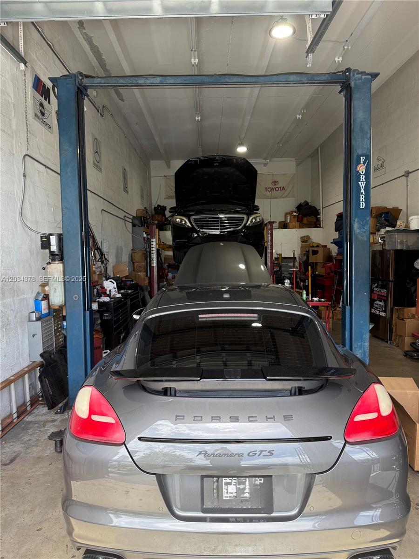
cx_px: 210
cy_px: 280
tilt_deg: -3.0
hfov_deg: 56.8
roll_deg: +0.5
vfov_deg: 71.6
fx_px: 387
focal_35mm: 24
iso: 100
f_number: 1.78
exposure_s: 1/403
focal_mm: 6.76
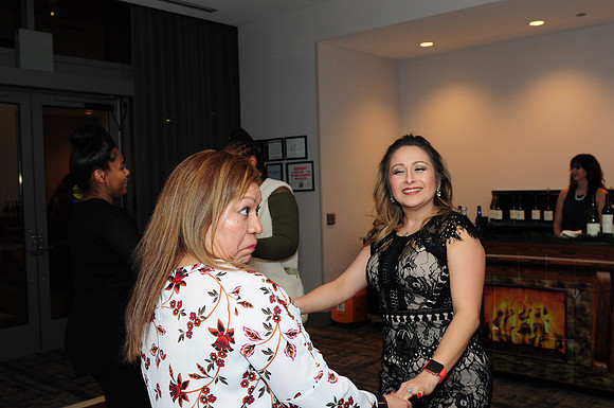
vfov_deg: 36.8
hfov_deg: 53.2
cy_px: 204
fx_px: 613
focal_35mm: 36
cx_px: 307
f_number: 5
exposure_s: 1/60
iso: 500
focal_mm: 24
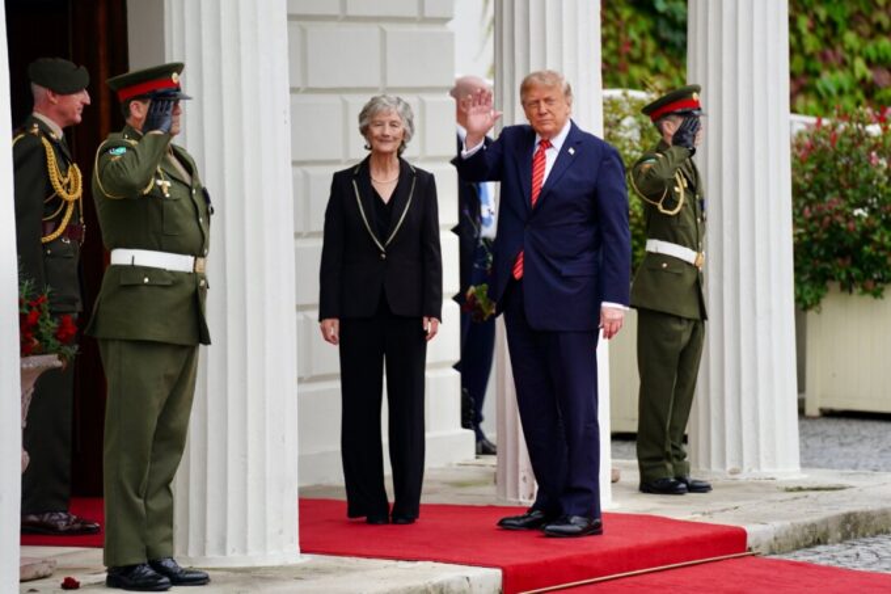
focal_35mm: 180
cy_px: 297
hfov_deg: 11.4
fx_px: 4454
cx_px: 446
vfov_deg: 7.6
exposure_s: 1/250
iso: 100
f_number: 2.8
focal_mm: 180
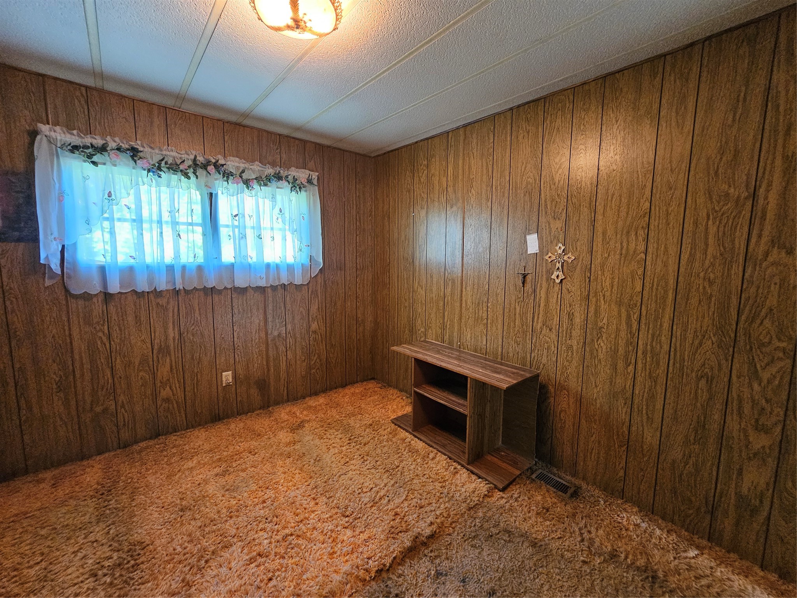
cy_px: 299
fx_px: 299
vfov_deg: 89.9
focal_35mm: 13
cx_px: 398
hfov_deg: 106.2
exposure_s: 1/30
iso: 640
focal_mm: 2.2
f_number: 2.2
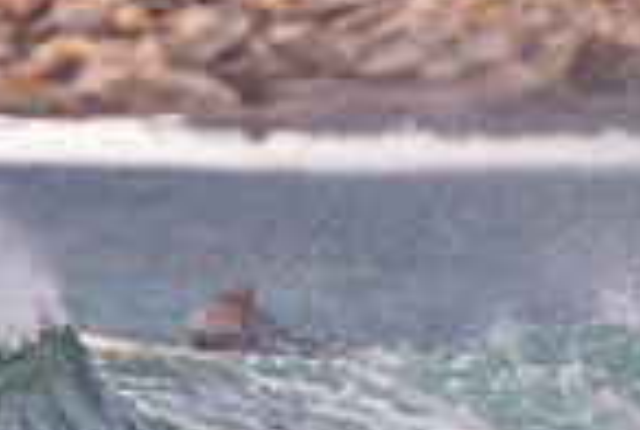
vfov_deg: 0.6
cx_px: -522
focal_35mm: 2377
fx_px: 42344
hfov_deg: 0.9
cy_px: 542
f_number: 5.6
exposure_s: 1/1250
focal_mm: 400
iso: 220
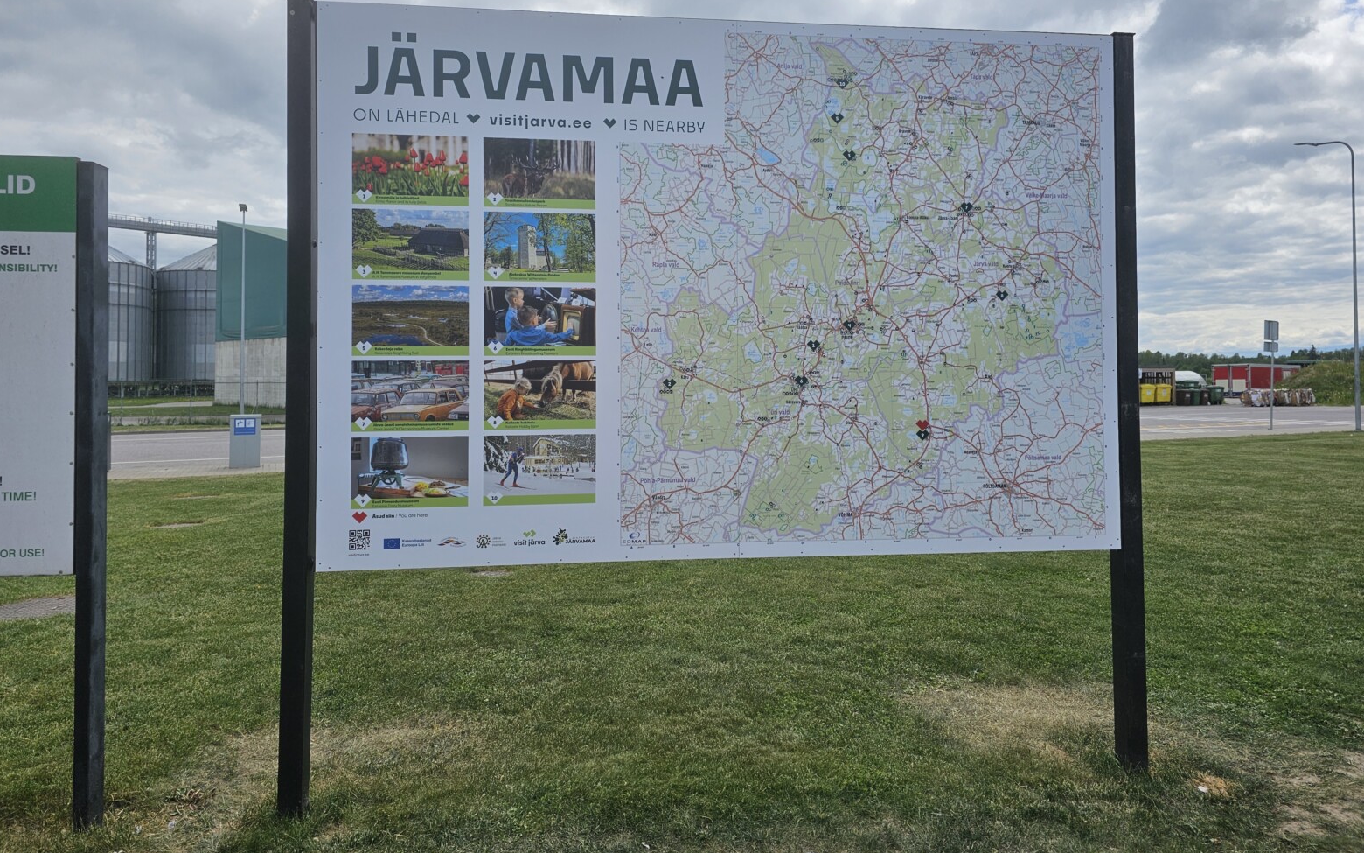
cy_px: 353
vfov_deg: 49.1
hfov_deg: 72.5
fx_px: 929
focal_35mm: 25
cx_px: 680
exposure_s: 1/1571
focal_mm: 6.3
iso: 12
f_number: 1.7
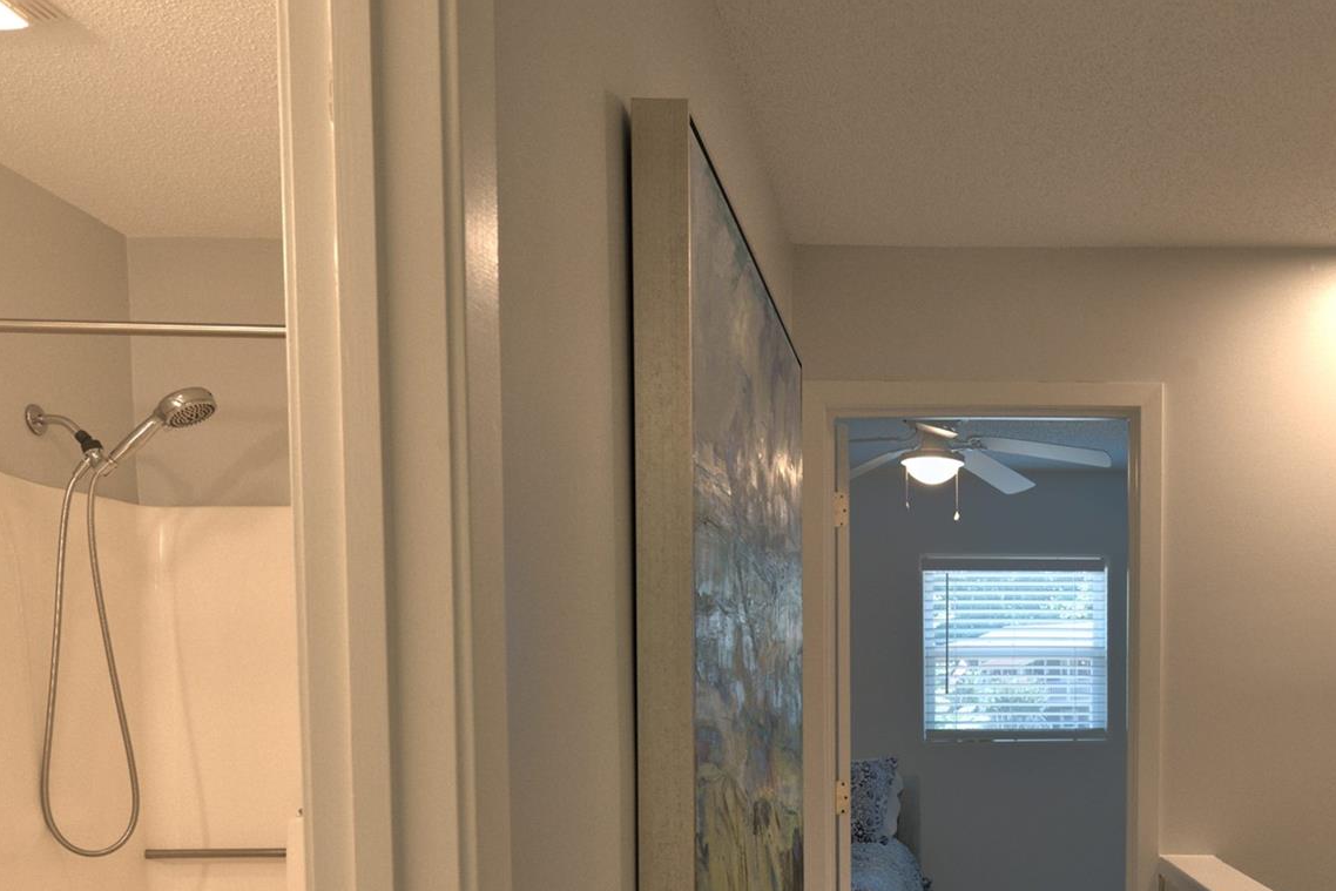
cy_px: 782
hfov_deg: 51.3
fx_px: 1336
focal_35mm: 36
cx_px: 972
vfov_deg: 35.0
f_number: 7.1
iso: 100
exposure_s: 1/5
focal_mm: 20
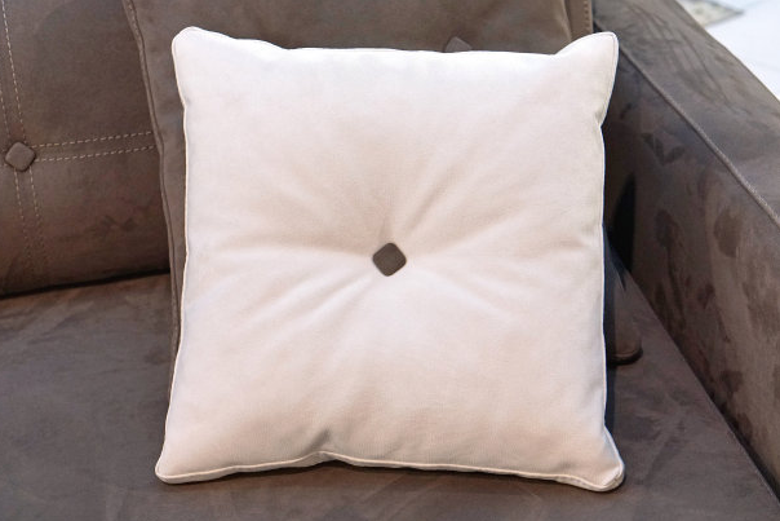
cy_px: 262
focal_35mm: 76
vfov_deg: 18.0
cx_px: 387
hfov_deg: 26.6
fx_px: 1647
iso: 1000
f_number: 4
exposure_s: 1/160
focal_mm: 50
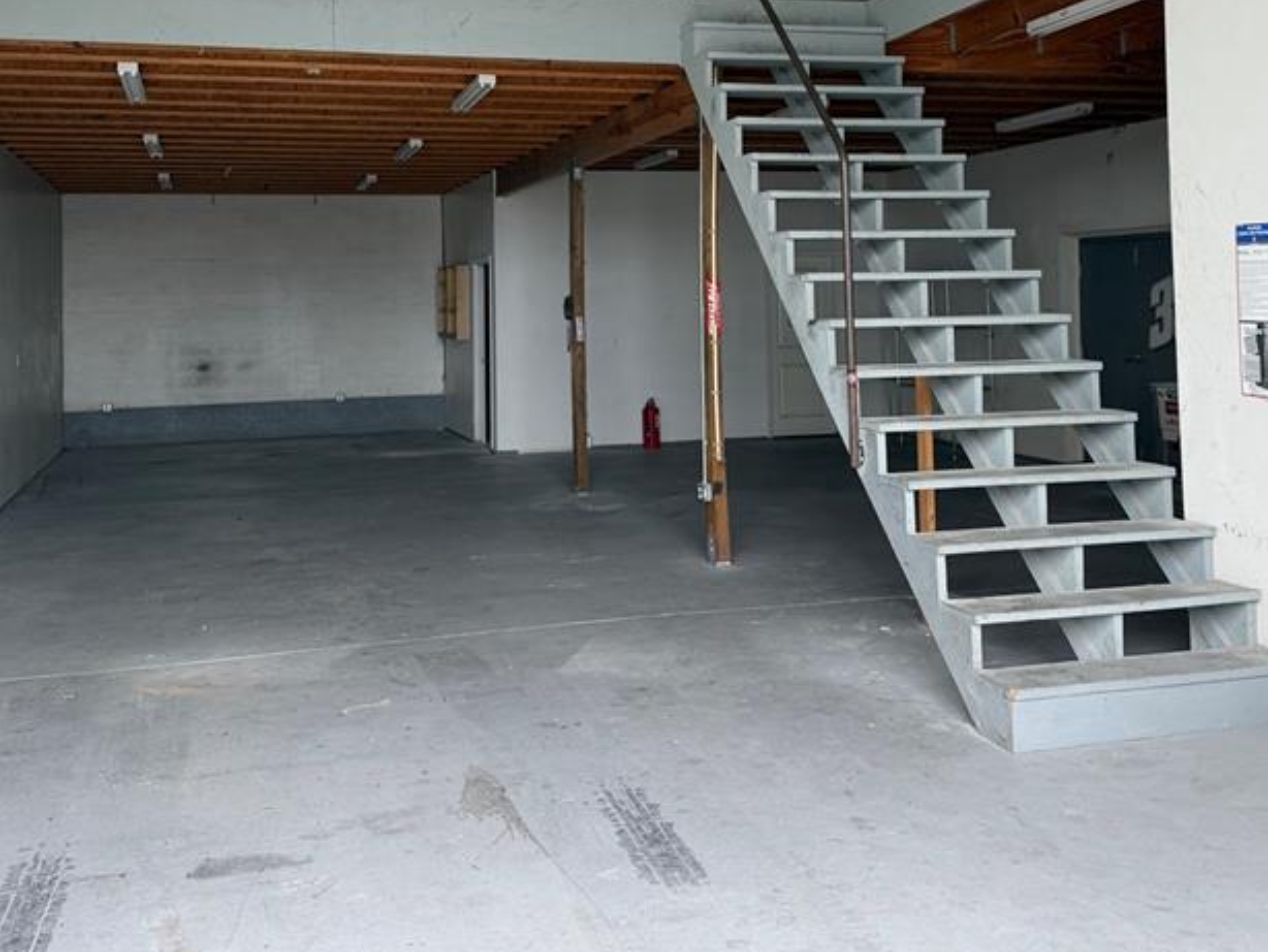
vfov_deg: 35.1
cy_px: 223
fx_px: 1466
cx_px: 694
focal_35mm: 40
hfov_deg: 46.7
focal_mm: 6.76
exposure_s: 1/377
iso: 80
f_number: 1.78
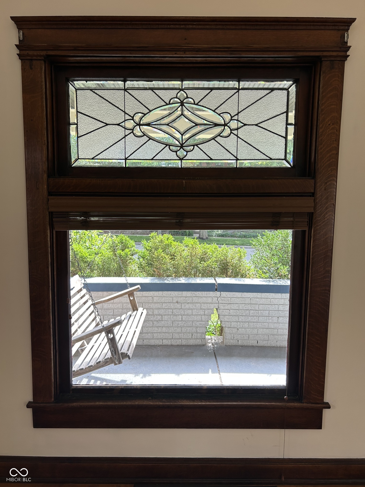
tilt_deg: -6.1
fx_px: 366
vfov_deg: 67.3
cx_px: 182
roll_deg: -0.3
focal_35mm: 26
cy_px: 244
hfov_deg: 53.1
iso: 32
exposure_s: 1/150
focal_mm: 5.7
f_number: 1.5
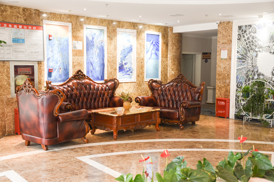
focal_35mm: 45
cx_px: 137
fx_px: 342
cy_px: 91
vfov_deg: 29.9
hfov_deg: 43.6
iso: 400
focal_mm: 30
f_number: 4
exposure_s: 1/40
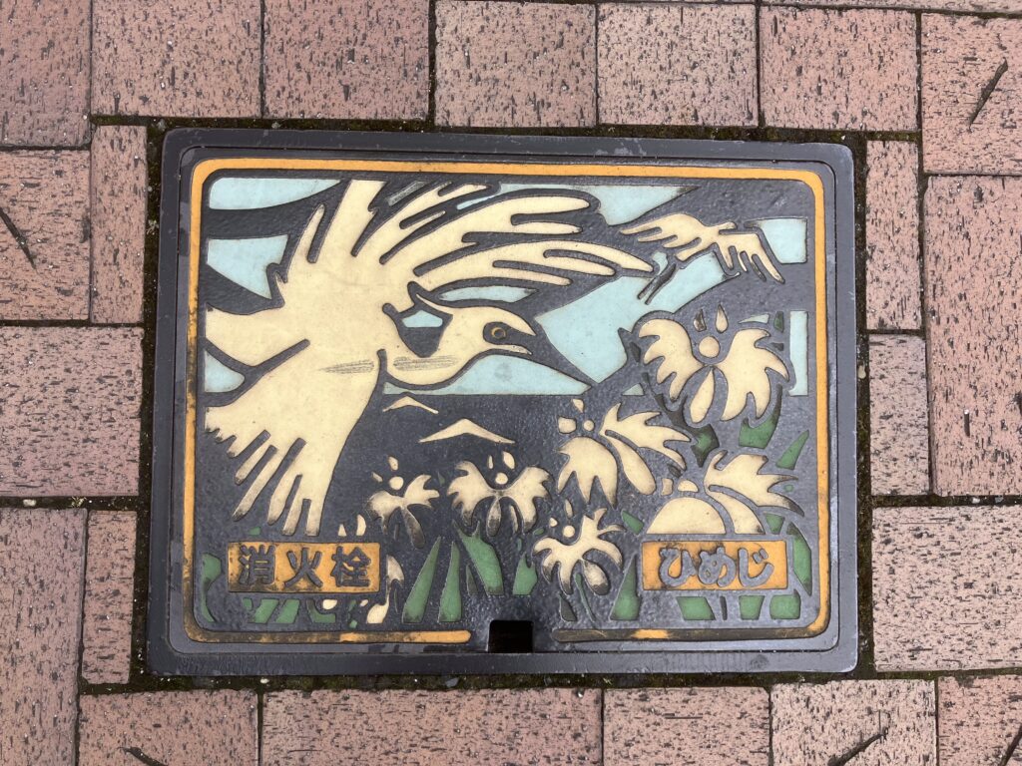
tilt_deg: -84.5
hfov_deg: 63.4
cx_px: 511
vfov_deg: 49.7
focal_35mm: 28
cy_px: 383
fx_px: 827
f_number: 1.8
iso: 32
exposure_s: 1/747
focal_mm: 3.99
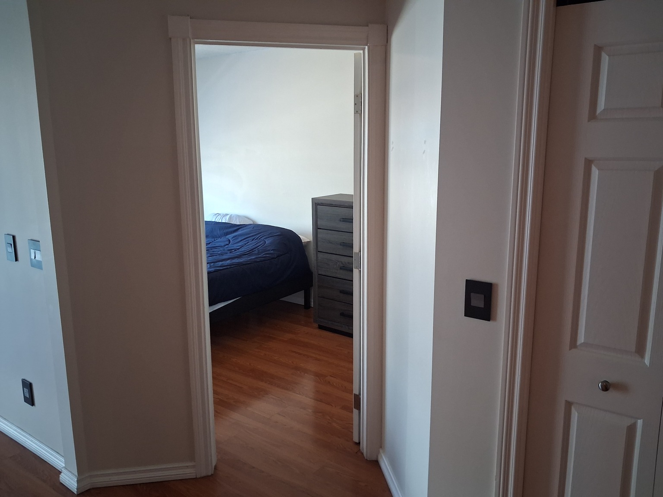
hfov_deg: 65.3
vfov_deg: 51.4
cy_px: 248
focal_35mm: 27
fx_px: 517
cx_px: 332
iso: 320
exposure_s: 1/60
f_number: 1.8
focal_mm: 4
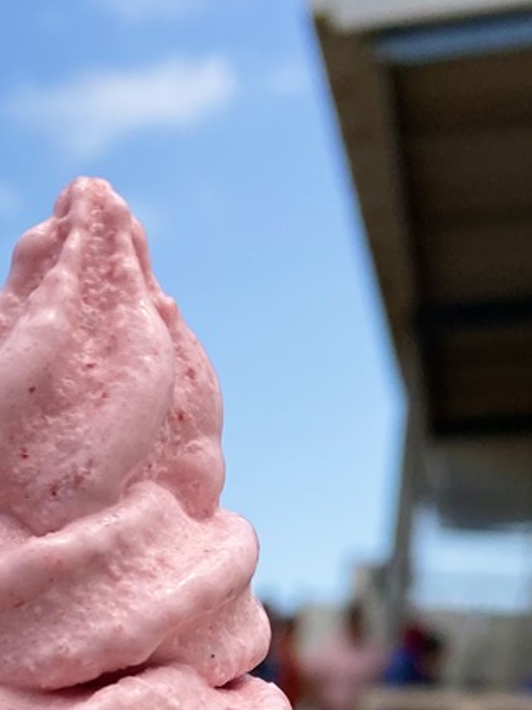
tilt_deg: -12.4
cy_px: 1110
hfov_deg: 17.3
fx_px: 1681
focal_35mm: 82
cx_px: -67
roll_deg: -3.1
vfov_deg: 20.0
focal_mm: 4.25
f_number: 1.8
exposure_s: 1/2188
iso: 32
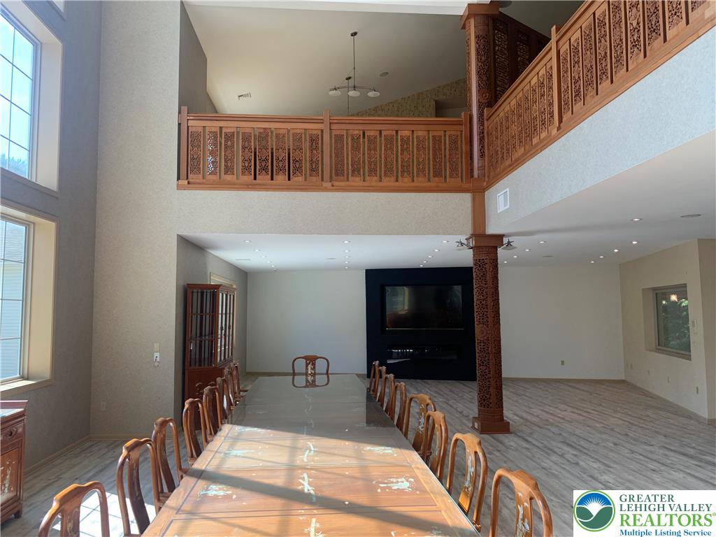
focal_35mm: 26
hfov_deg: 67.3
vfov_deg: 53.1
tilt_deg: +2.7
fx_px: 538
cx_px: 358
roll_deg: +0.1
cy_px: 268
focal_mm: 4.25
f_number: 1.8
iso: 25
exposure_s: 1/130
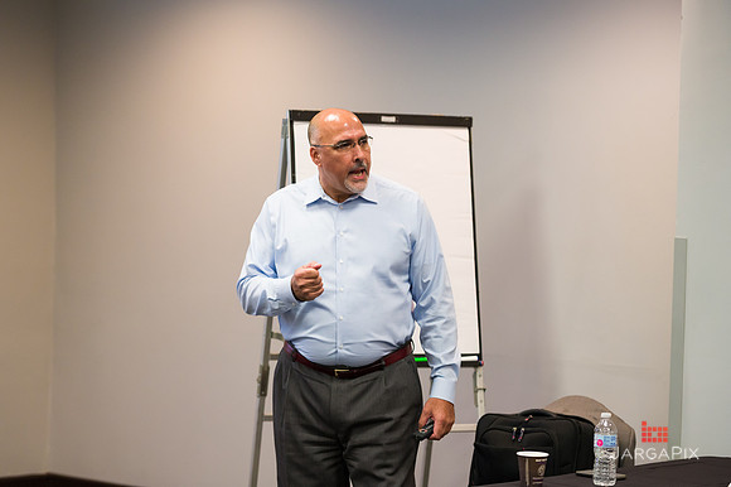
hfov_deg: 18.3
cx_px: 366
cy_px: 244
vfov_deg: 12.2
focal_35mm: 112
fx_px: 2273
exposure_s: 1/125
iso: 2500
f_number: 3.2
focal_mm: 112
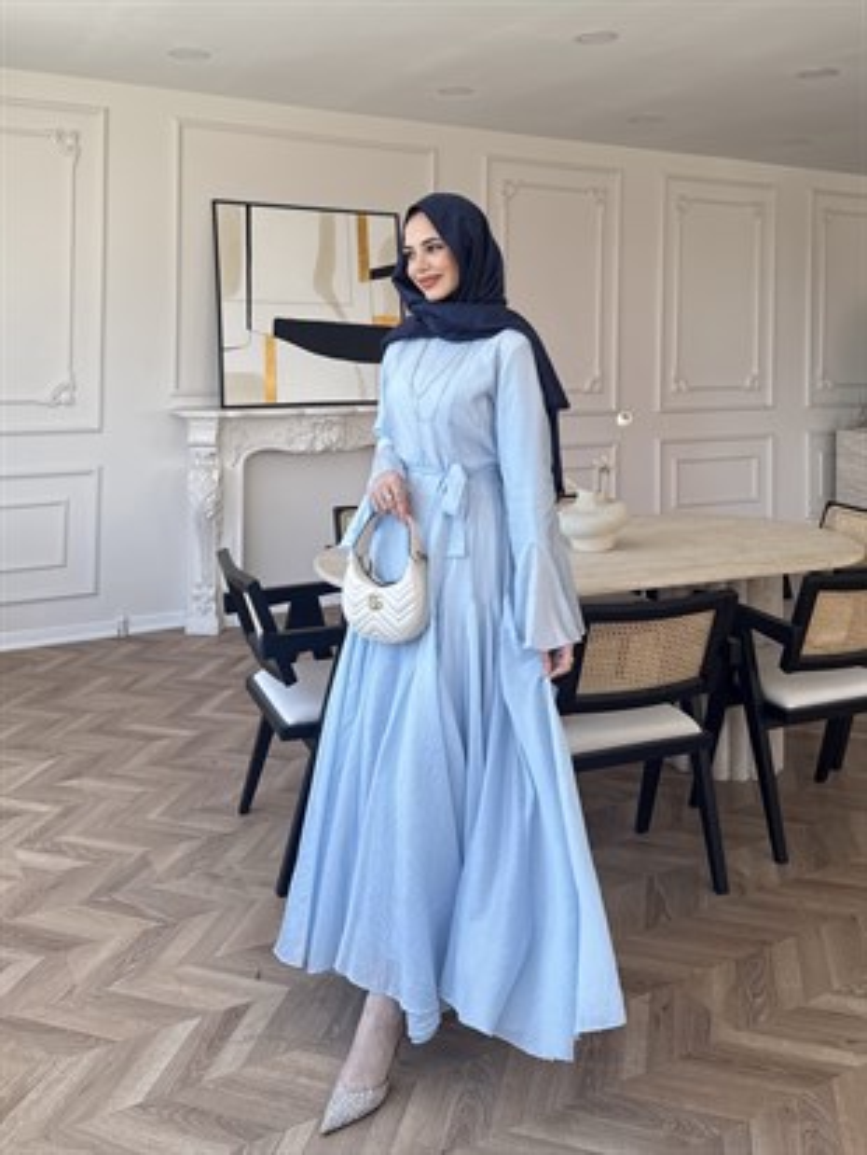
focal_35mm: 24
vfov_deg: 71.6
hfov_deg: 56.8
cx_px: 434
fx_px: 801
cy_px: 578
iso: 64
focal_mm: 6.76
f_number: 1.78
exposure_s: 1/226
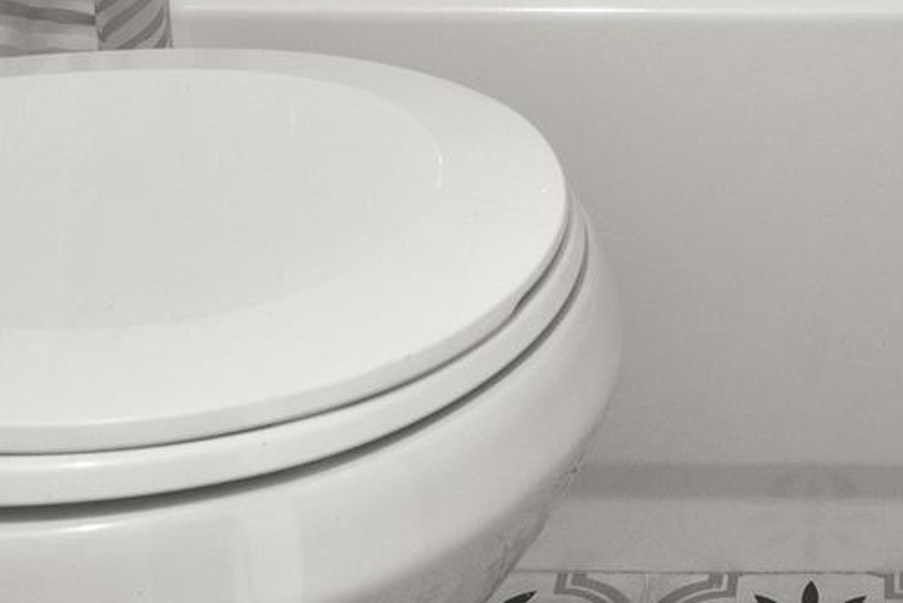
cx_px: 816
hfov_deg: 20.2
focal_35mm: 99
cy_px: -1044
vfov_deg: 10.7
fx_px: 2484
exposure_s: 1/2.5
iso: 200
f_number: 9
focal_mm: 16
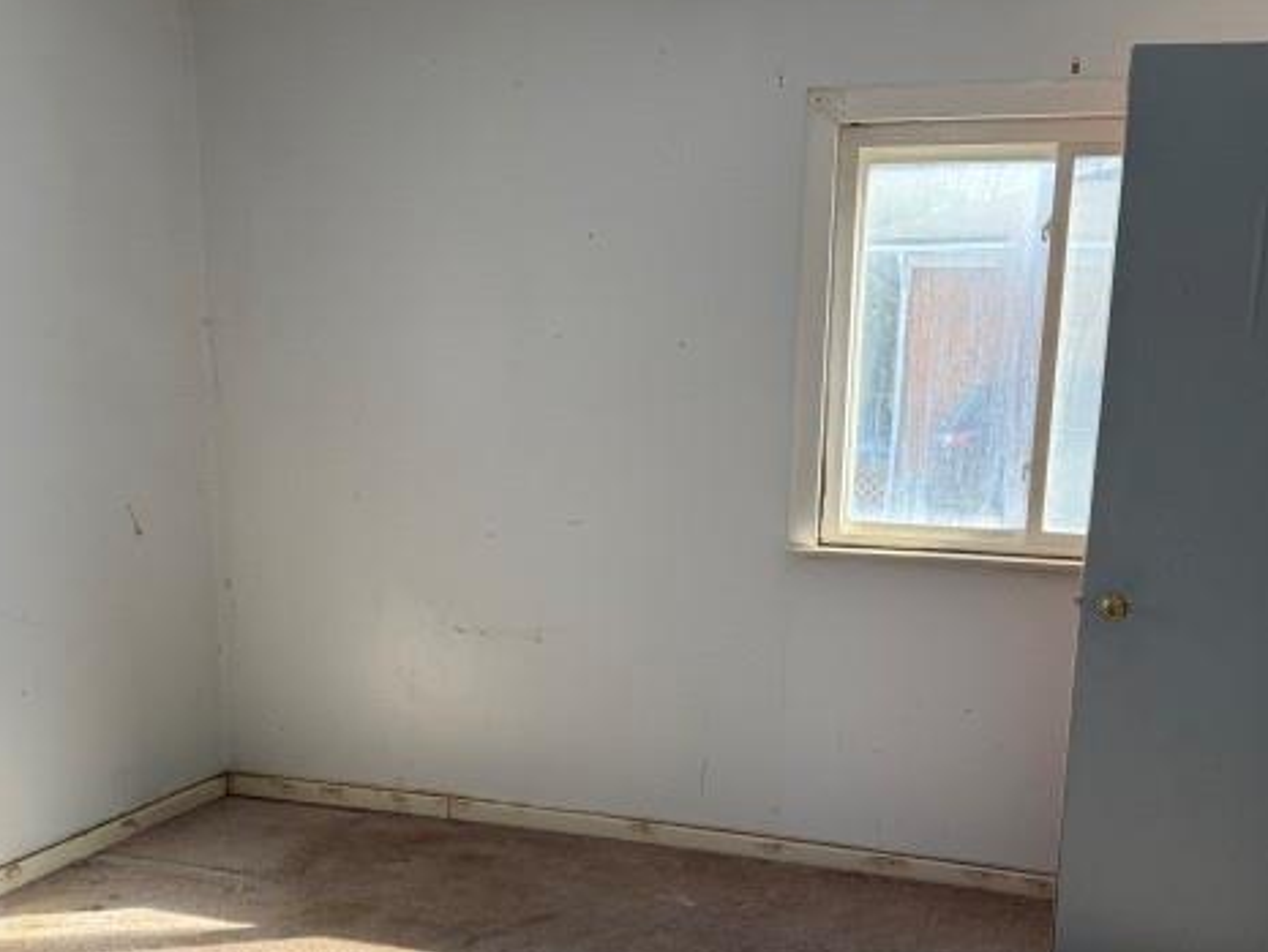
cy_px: 622
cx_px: 720
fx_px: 1209
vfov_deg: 42.5
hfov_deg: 55.2
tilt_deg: -10.9
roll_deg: -2.2
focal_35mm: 33
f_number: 1.78
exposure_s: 1/555
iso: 100
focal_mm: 6.76
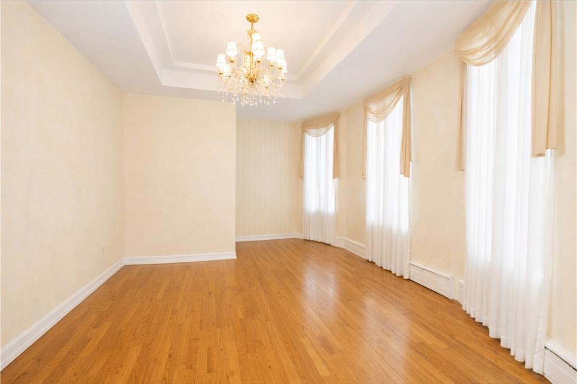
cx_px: 288
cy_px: 192
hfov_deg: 95.0
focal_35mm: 16
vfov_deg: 72.0
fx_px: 264
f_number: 4
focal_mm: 16.5
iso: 64
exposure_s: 1/20
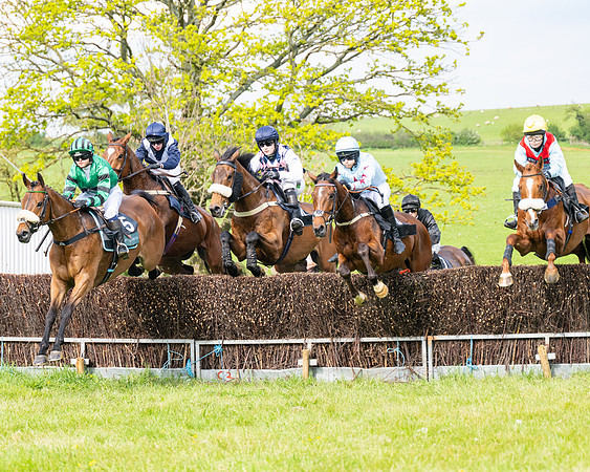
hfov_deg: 11.7
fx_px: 2891
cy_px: 236
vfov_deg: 9.3
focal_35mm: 166
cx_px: 282
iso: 400
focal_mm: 98
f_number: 4
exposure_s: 1/2000
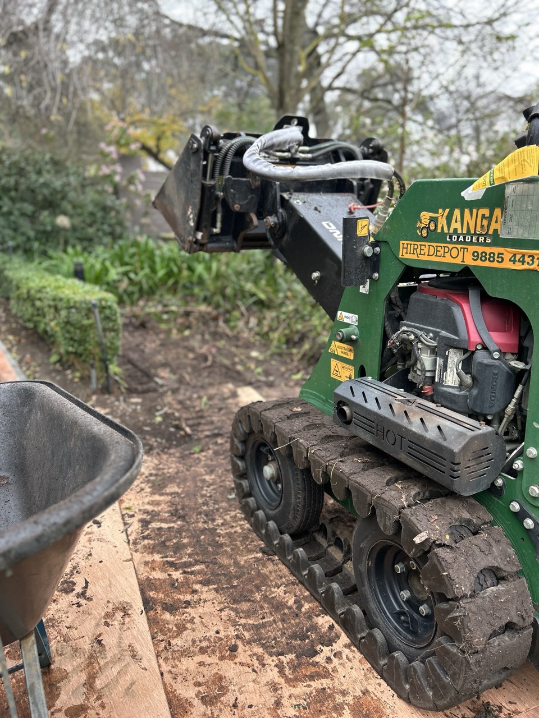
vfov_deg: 67.3
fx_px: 540
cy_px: 359
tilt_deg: -16.5
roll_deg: -2.2
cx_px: 270
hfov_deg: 53.1
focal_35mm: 26
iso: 100
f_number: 1.5
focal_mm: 5.7
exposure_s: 1/121
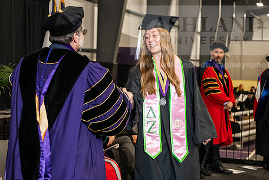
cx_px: 113
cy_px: 77
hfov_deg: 24.2
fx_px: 628
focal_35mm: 84
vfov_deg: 16.3
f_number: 5
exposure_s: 1/200
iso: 2500
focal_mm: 66
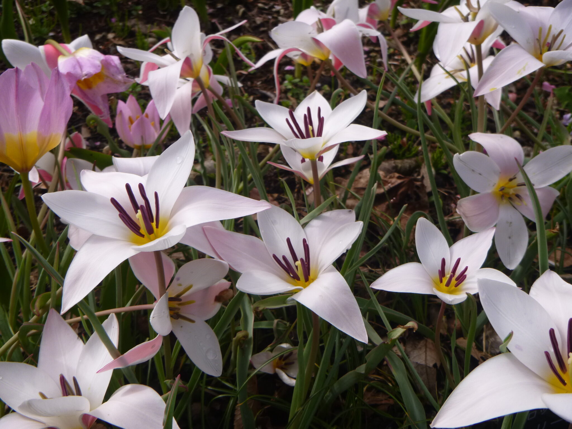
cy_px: 214
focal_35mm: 36
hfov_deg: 51.4
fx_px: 595
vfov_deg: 39.7
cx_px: 286
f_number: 4.4
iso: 100
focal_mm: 6.4
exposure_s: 1/320
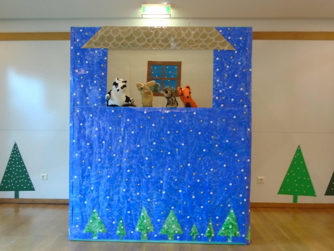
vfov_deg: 39.7
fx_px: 347
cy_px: 126
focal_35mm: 36
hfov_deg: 51.4
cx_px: 167
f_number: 3.8
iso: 400
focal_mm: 6.4
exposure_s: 1/10
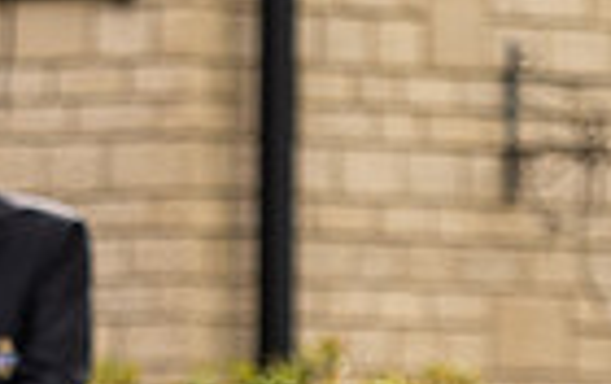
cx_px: -396
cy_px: 554
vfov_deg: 1.6
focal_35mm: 850
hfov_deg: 2.5
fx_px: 14177
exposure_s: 1/1600
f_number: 2.8
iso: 200
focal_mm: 122
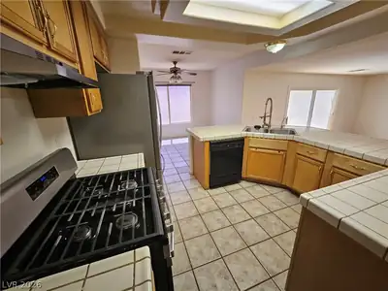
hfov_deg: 106.2
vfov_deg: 89.9
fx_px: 146
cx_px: 194
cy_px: 146
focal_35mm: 13
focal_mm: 1.7
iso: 80
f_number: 2.2
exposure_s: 1/60
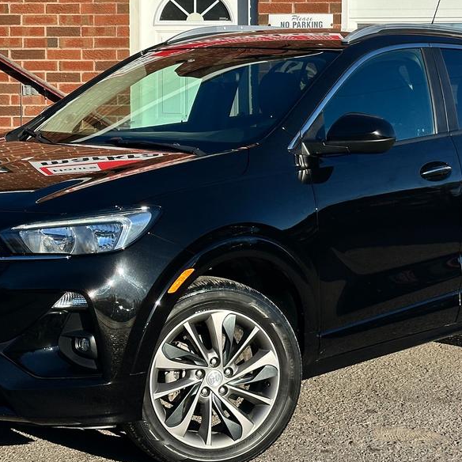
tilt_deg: -2.1
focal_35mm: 93
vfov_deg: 18.6
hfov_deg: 18.7
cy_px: 137
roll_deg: +0.5
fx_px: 1404
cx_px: 237
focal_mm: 6.86
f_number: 1.78
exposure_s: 1/5263
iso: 64
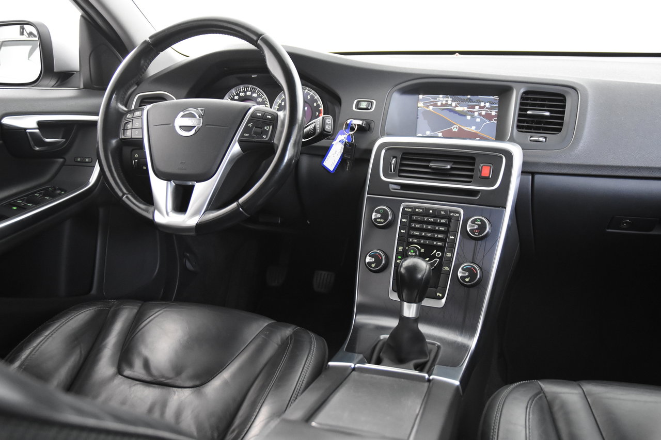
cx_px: 330
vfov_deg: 40.0
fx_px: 606
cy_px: 220
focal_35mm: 33
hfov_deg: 57.2
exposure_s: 1/30
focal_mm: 22
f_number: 3
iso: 3200
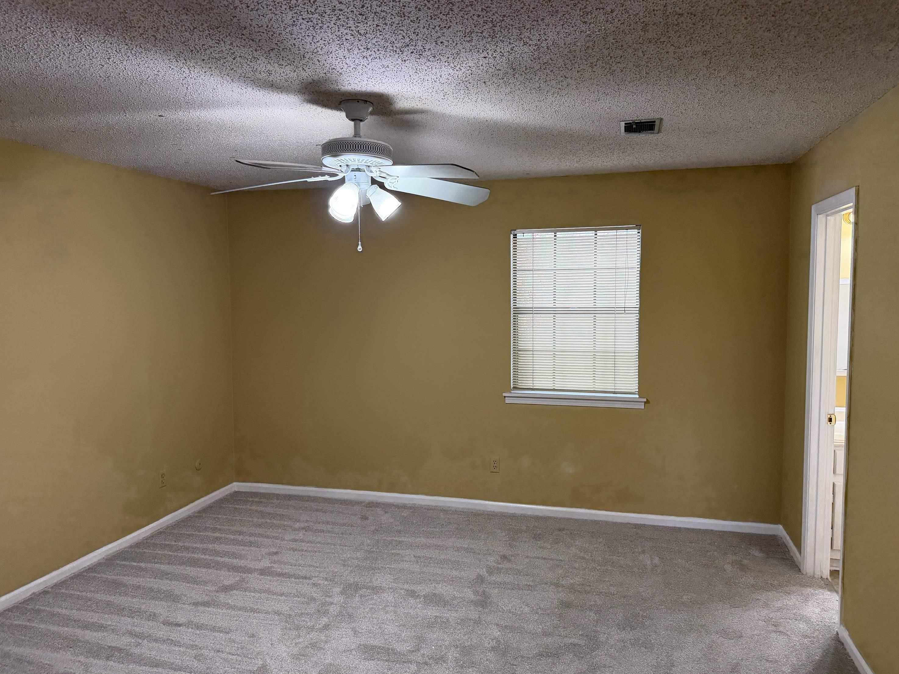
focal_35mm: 25
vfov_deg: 54.9
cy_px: 336
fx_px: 649
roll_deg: +0.2
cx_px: 454
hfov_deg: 69.4
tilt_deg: -4.6
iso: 400
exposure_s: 1/120
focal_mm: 6.76
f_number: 1.78
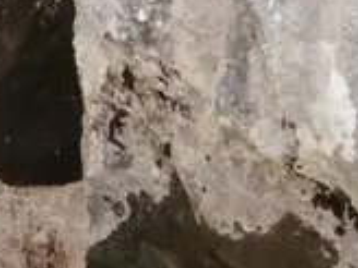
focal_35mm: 209
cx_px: -260
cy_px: 429
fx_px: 2161
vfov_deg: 7.0
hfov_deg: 9.1
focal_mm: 6.77
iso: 100
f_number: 3.4
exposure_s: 1/60
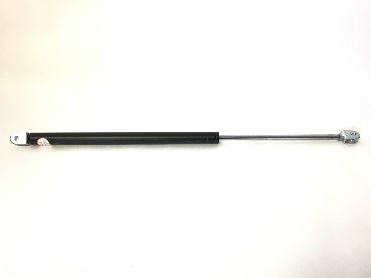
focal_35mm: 31
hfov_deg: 58.4
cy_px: 139
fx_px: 332
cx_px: 186
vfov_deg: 45.4
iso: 32
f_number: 2.4
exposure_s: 1/40
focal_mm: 3.3
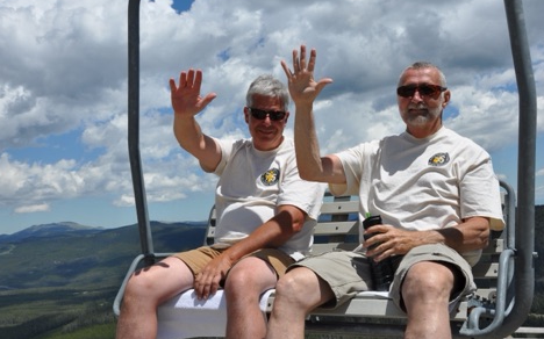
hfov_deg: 42.7
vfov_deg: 27.4
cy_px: 175
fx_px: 696
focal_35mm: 47
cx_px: 270
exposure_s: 1/500
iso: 200
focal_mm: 30
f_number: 11
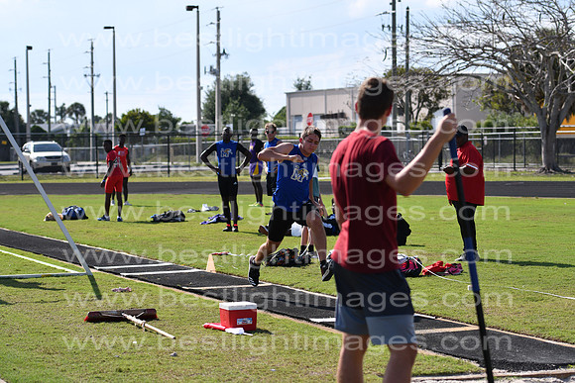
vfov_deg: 13.0
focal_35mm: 105
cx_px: 288
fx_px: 1677
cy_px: 192
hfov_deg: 19.5
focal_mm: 70
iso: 200
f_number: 4
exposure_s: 1/3200
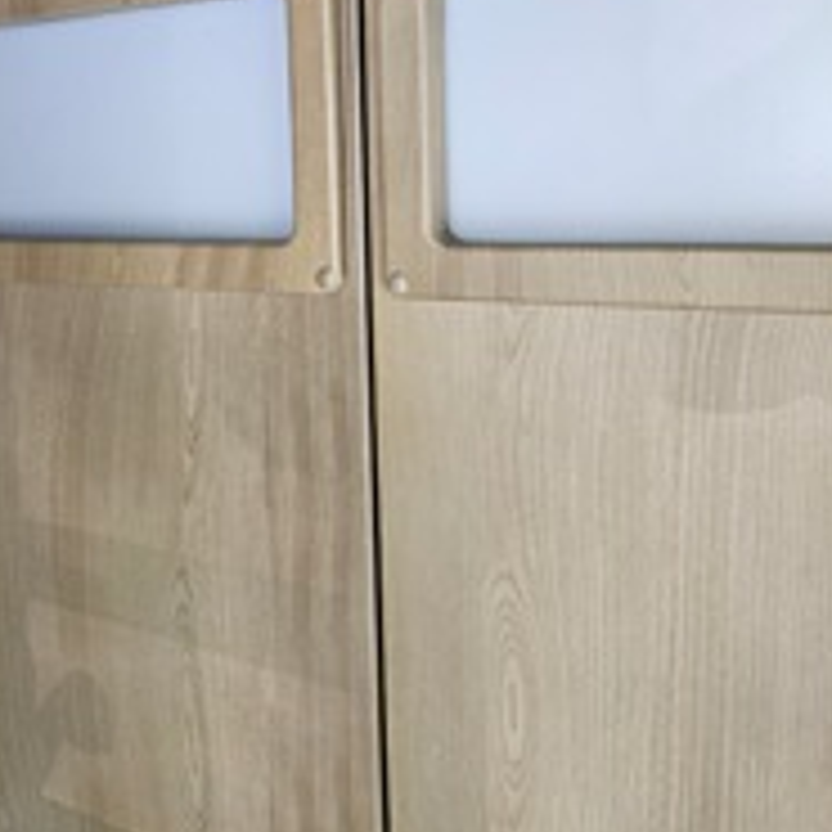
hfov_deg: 37.4
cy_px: 328
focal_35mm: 44
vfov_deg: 38.2
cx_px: 202
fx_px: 1196
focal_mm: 5.4
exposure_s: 1/120
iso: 640
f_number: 1.8
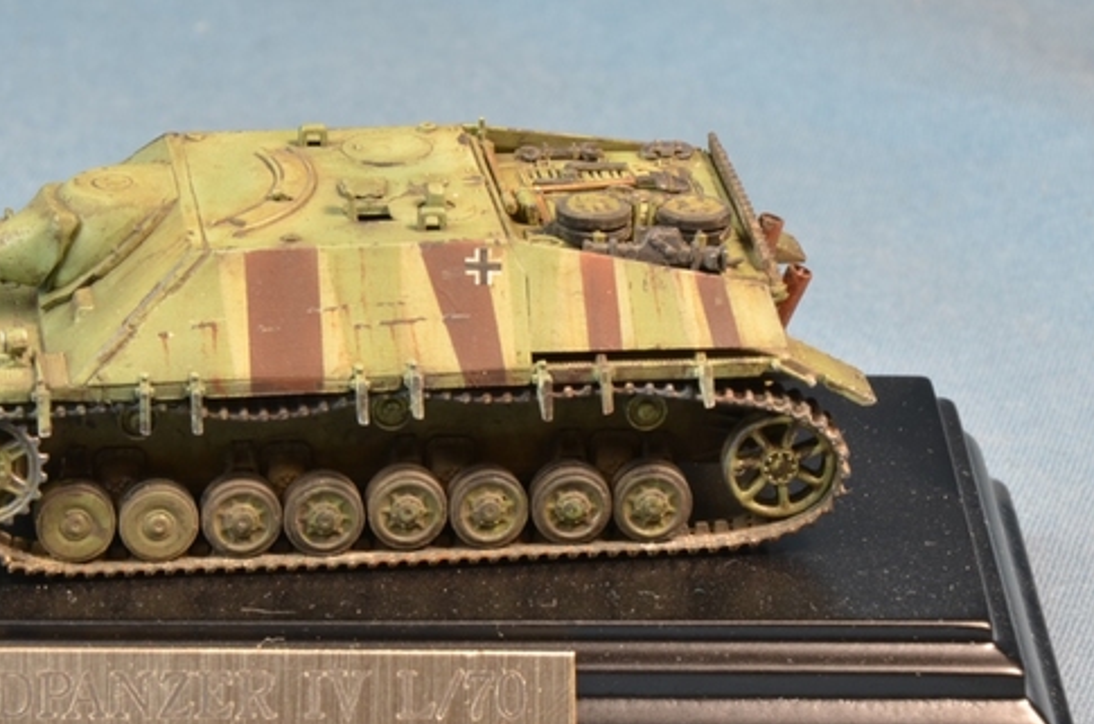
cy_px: 449
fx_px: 7878
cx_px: 343
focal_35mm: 260
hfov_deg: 7.9
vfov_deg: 5.3
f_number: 20
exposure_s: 1/1.6
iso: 200
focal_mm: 105
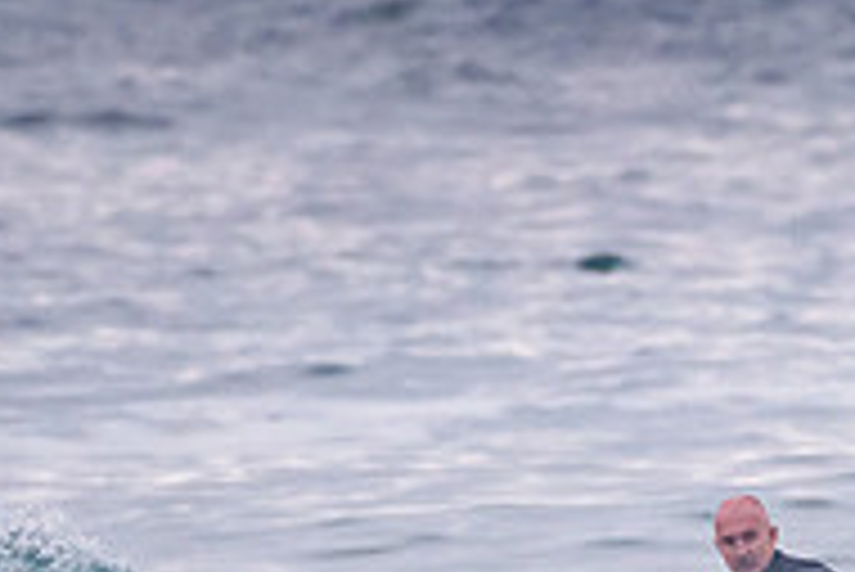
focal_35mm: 1873
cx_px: 862
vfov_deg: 0.7
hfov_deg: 1.1
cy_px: 635
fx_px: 44516
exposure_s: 1/1250
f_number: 5.6
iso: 2000
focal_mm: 500
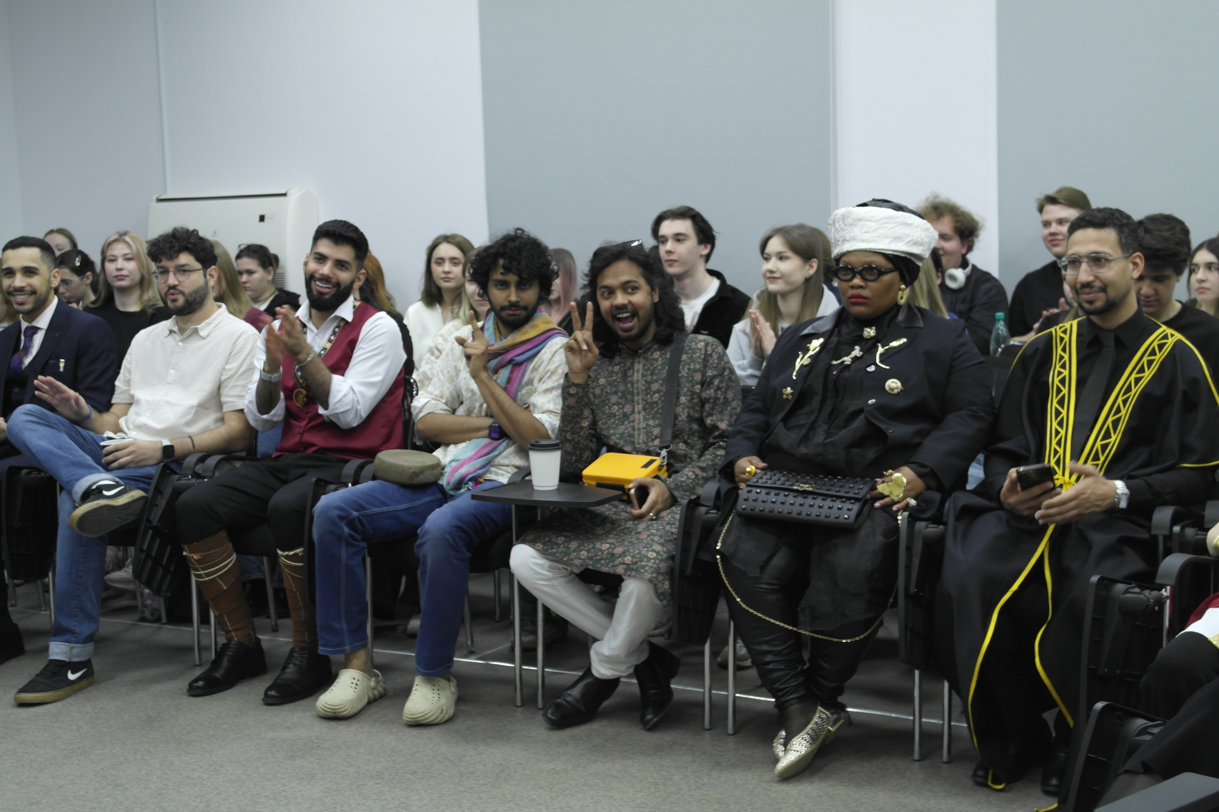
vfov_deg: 25.5
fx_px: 1794
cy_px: 406
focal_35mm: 53
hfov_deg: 37.5
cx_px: 610
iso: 400
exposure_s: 1/30
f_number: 4.5
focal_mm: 35
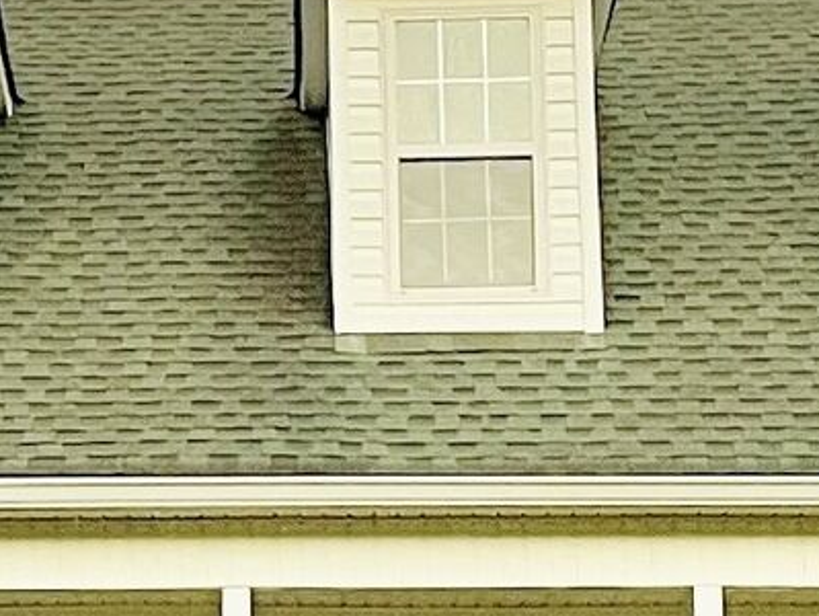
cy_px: 368
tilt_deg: +11.6
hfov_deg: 9.7
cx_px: -234
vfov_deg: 7.4
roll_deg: -0.5
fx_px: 4736
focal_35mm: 200
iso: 160
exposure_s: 1/60
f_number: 1.6
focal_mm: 4.2
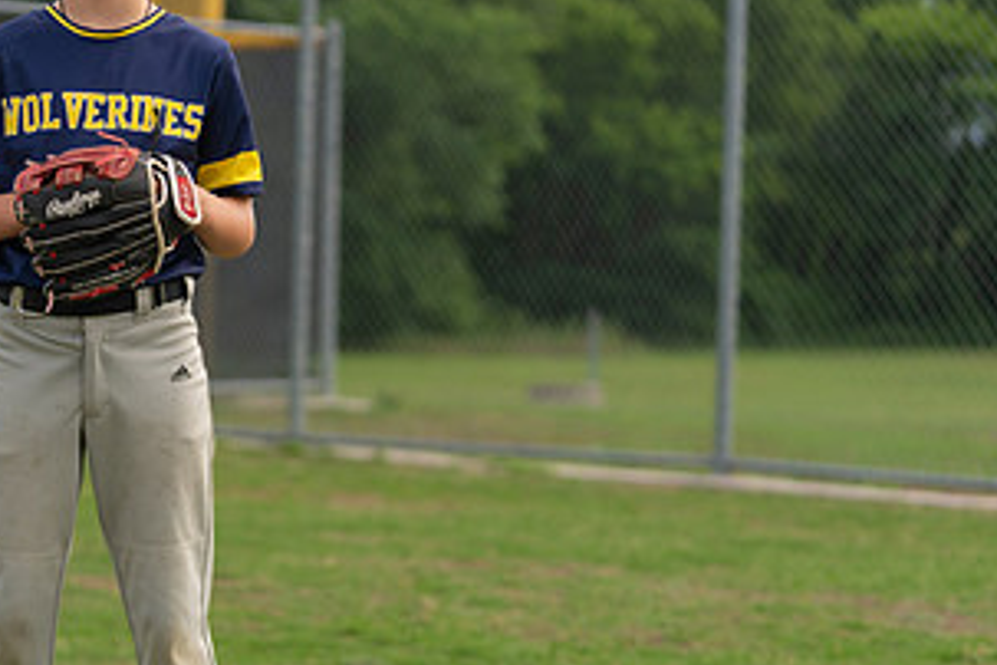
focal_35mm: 134
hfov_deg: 15.1
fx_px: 3711
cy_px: 331
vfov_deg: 10.2
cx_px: 89
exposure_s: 1/320
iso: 160
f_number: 2.8
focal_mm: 70
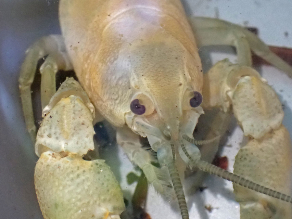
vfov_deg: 15.7
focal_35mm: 94
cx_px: 146
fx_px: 793
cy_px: 110
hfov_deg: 20.9
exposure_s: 1/100
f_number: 6.3
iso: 1250
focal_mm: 16.79
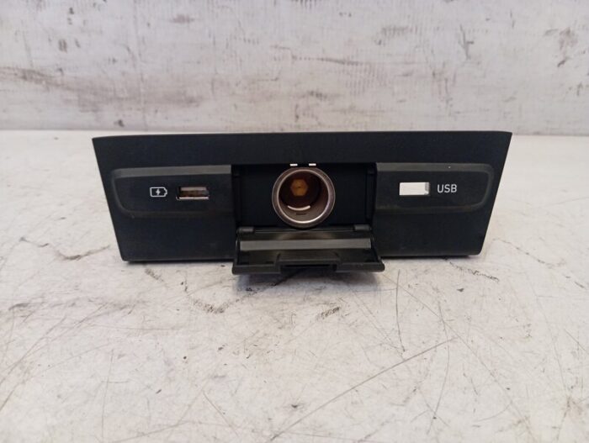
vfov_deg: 49.9
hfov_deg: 63.4
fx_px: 477
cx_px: 294
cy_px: 222
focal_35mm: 28
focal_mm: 4.22
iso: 284
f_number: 1.8
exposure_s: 1/33.3
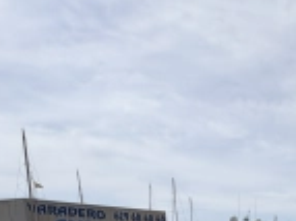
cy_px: 410
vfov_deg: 19.4
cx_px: 304
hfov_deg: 32.4
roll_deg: +2.0
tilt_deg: -14.1
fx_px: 461
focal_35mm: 54
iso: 50
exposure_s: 1/3247
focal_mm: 2.22
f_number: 2.2
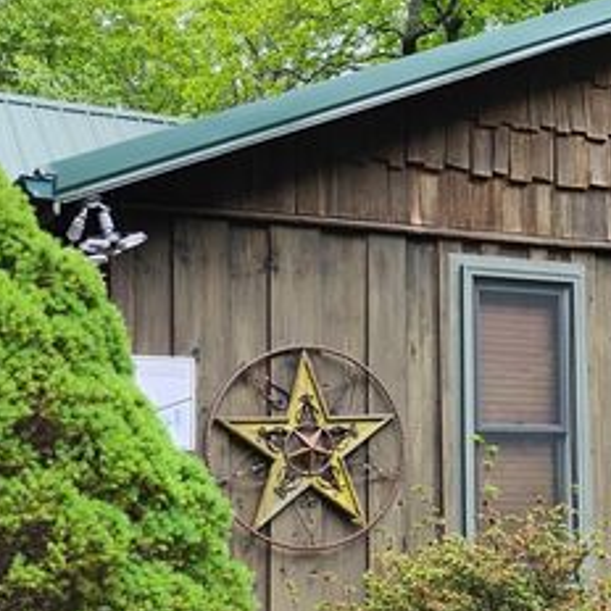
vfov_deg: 24.1
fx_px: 1418
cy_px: 432
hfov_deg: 23.6
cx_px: 553
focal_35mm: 71
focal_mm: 4.26
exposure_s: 1/120
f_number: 1.8
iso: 133
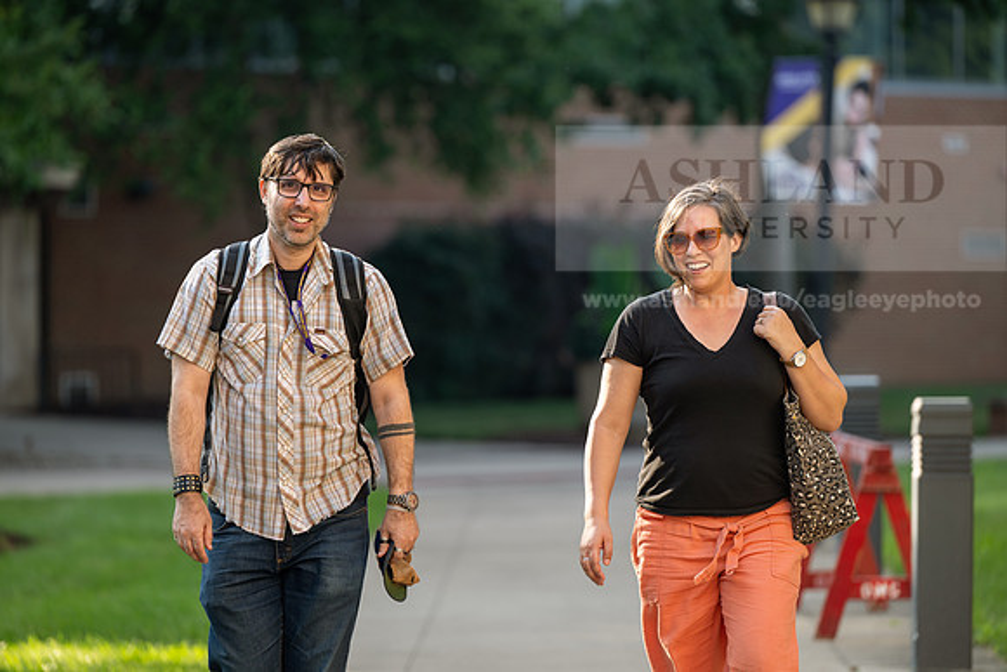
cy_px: 336
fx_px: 5595
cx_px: 504
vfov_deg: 6.9
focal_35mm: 200
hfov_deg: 10.3
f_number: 3.5
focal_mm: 200
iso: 250
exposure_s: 1/400
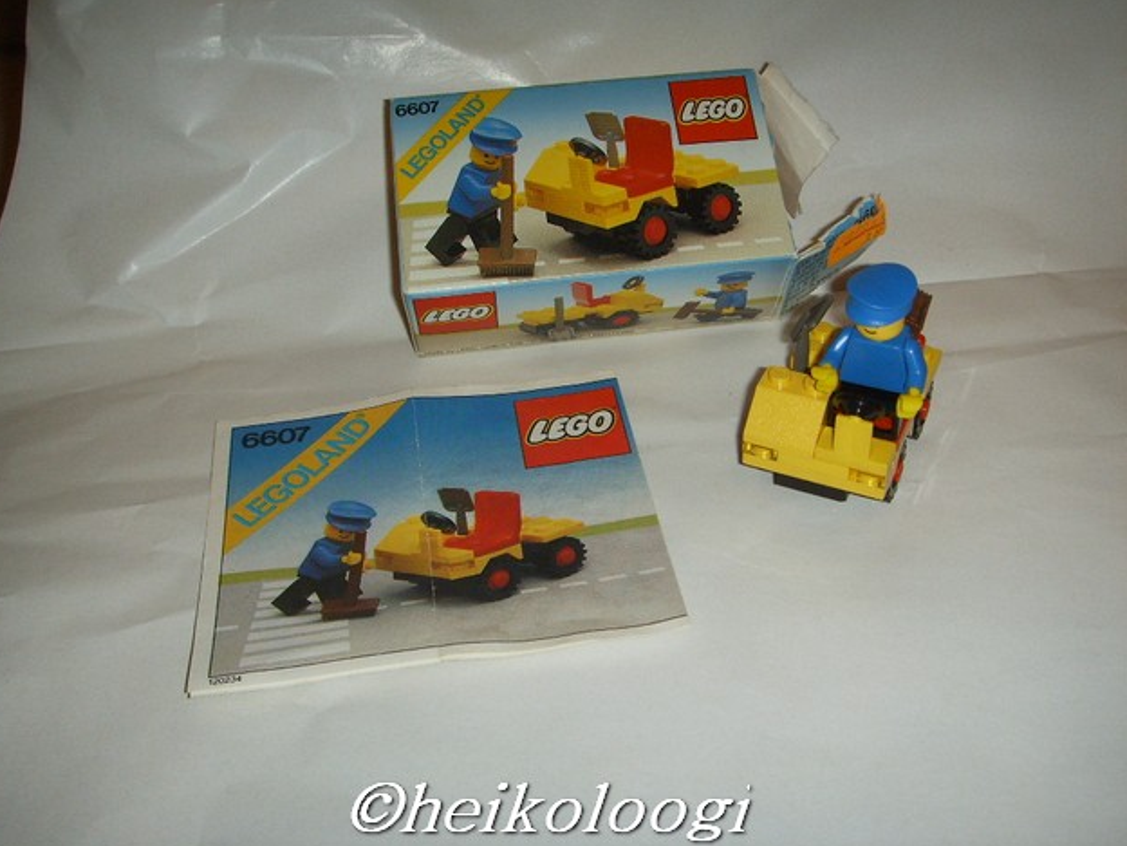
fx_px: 1302
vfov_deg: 36.0
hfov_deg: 46.8
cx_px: 553
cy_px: 423
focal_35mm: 40
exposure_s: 1/45
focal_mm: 6.6
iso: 100
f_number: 3.5
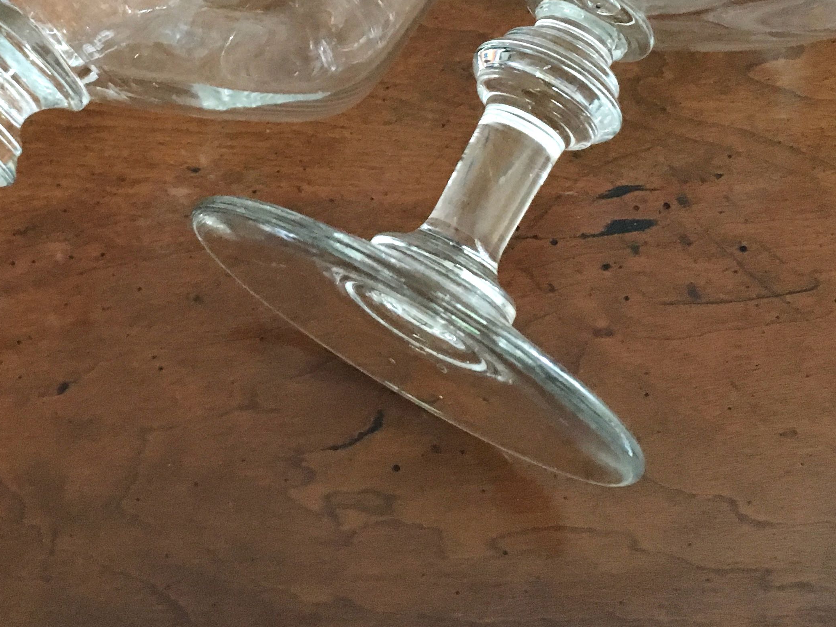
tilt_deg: -64.4
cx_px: 267
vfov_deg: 25.2
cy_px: 47
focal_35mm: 56
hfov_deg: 34.0
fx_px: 1352
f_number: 2.2
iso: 400
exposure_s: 1/17
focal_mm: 4.15
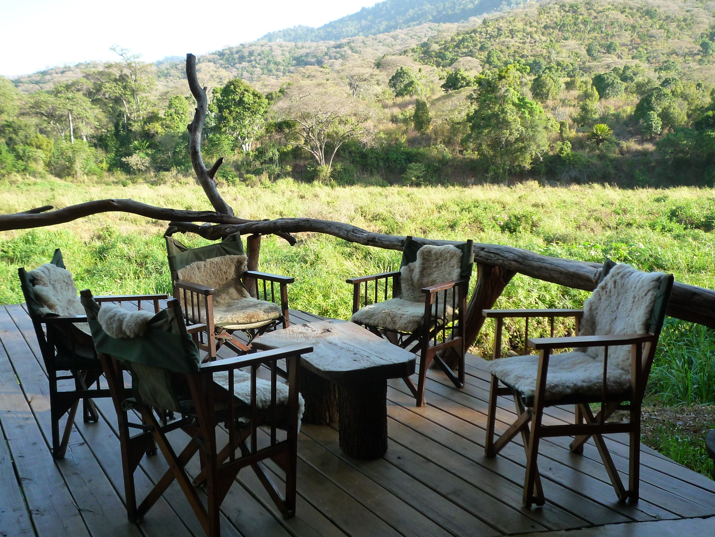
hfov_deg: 55.4
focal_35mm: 33
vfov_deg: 42.9
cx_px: 358
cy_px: 268
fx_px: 682
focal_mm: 5.8
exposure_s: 1/125
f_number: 3.6
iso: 160
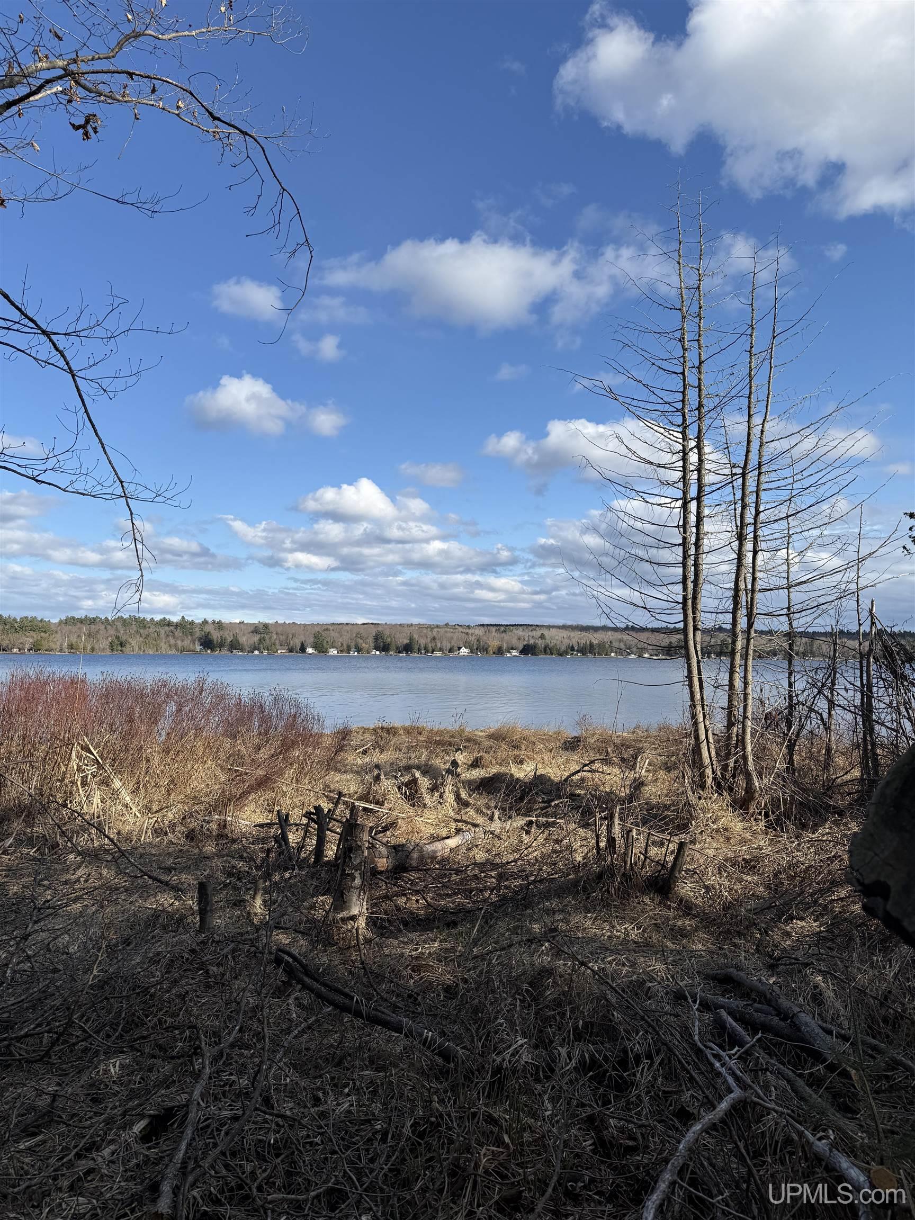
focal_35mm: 24
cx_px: 458
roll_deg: -0.8
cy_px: 610
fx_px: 846
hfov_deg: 56.8
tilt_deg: +4.6
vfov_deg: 71.6
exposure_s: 1/4673
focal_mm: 6.76
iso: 80
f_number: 1.78
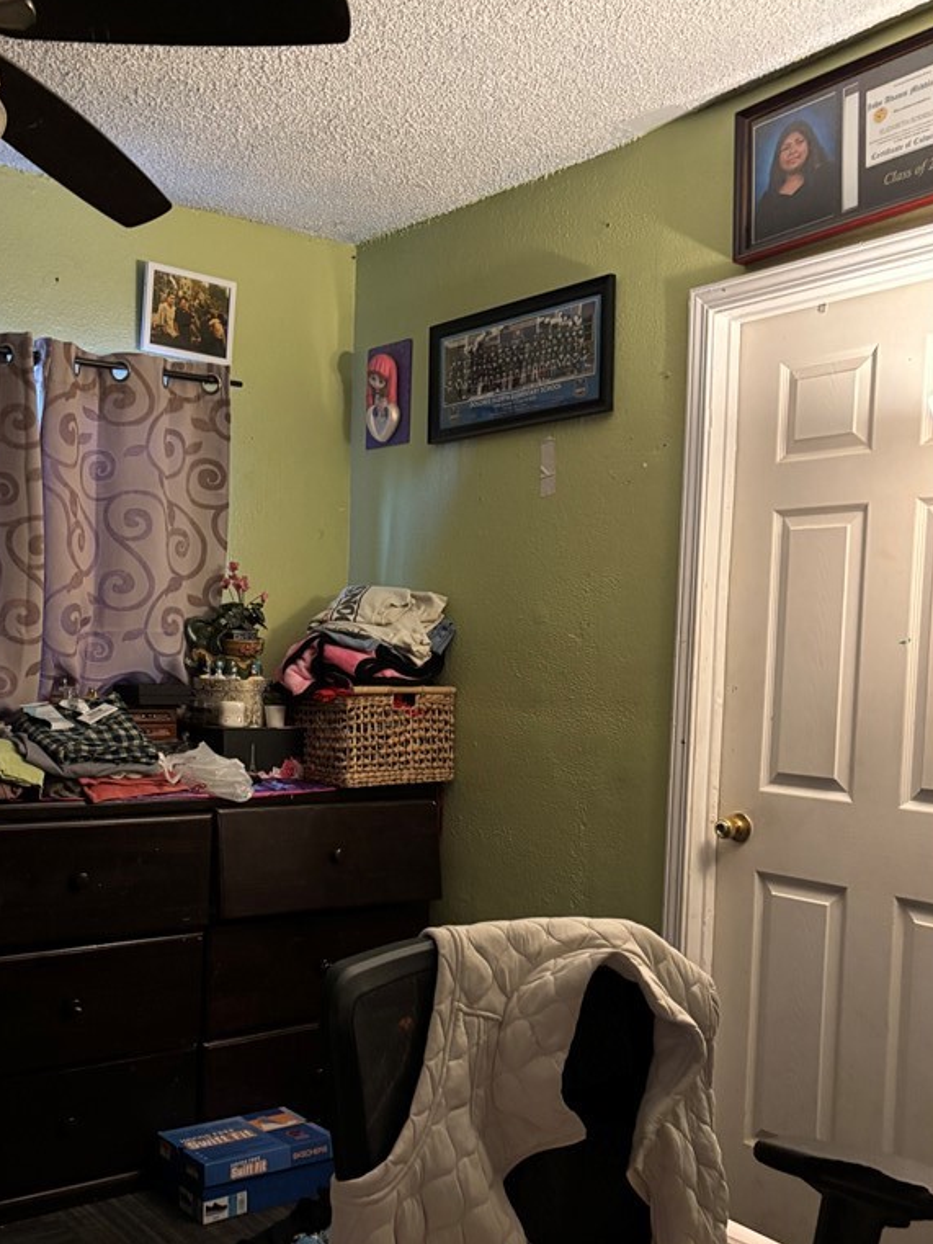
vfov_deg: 52.4
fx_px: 1257
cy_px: 709
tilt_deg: -4.5
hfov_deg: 40.3
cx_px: 320
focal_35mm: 35
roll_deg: -0.4
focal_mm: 5.96
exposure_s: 1/30
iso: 640
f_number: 1.6
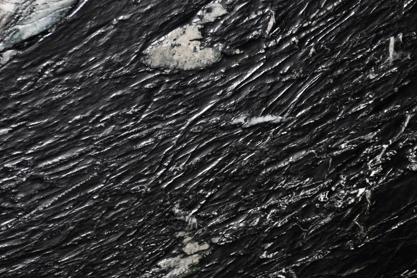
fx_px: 1726
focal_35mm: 149
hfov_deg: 13.7
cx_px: 346
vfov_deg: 9.2
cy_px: 170
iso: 320
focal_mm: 52
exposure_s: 1/60
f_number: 4.8
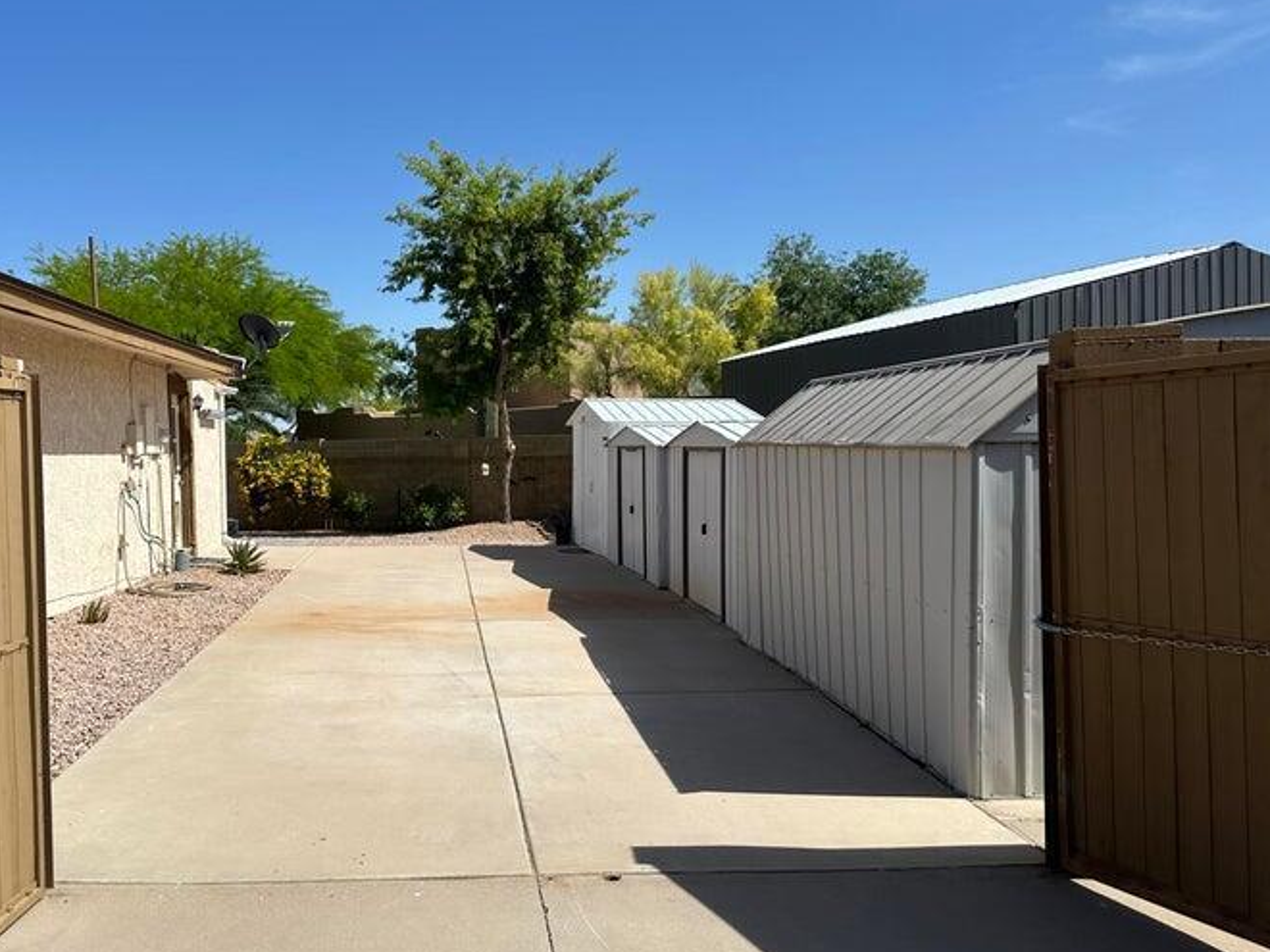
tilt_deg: -1.9
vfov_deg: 45.4
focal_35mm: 31
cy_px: 471
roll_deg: +1.4
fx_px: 1137
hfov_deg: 58.1
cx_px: 536
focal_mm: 6.86
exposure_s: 1/7042
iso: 80
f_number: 1.78
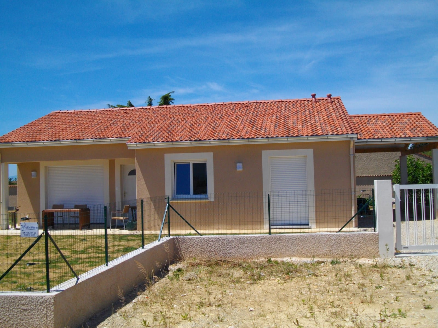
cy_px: 164
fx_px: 493
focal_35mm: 39
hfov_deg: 47.9
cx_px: 219
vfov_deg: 36.8
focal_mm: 7.1
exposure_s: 1/200
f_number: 9.9
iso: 100
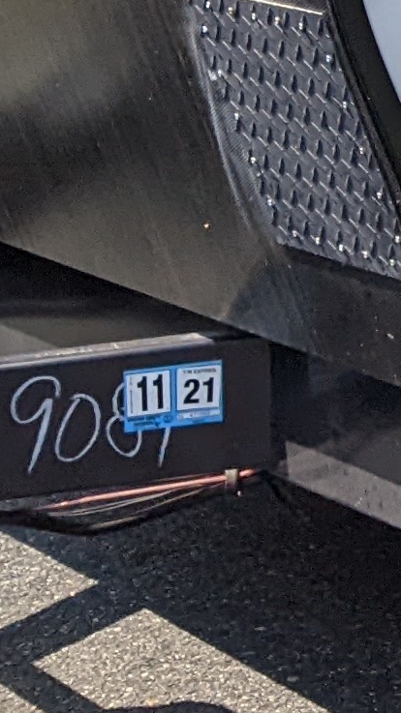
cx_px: 1638
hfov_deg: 6.2
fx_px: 3047
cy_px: -568
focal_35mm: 161
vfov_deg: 12.3
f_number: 1.8
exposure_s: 1/2933
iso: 53
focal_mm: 4.44
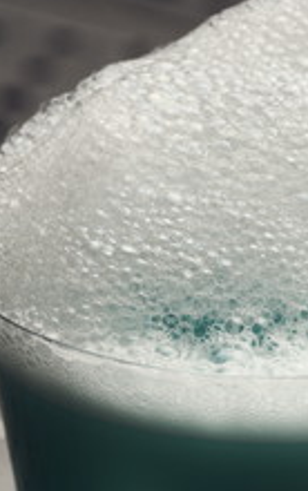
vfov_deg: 3.0
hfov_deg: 1.9
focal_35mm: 694
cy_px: 509
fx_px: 9296
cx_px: 301
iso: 100
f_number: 8
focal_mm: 200
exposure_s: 1/200
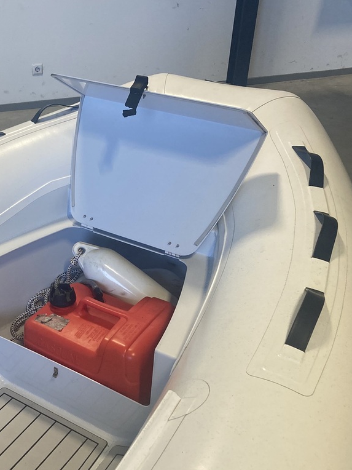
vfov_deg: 42.9
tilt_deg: -32.5
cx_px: 78
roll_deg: +0.1
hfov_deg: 32.1
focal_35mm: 44
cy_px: 263
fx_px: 597
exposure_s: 1/100
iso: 80
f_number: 1.8
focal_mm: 3.99
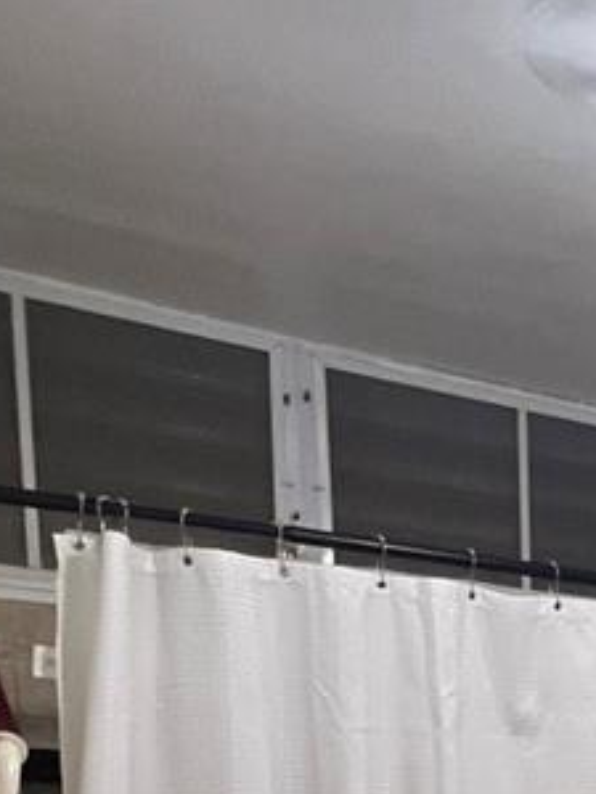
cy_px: 971
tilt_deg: -6.4
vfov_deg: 30.7
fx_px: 1194
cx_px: 1115
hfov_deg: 19.5
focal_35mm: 52
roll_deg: -1.5
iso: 250
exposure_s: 1/70
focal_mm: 1.57
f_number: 1.8
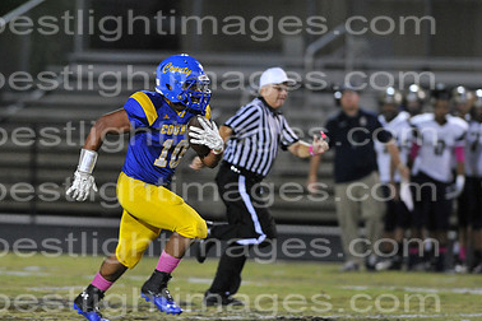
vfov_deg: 3.0
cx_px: 152
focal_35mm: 460
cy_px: 164
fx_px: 6158
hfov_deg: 4.5
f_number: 4
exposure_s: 1/500
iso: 5000
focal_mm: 300
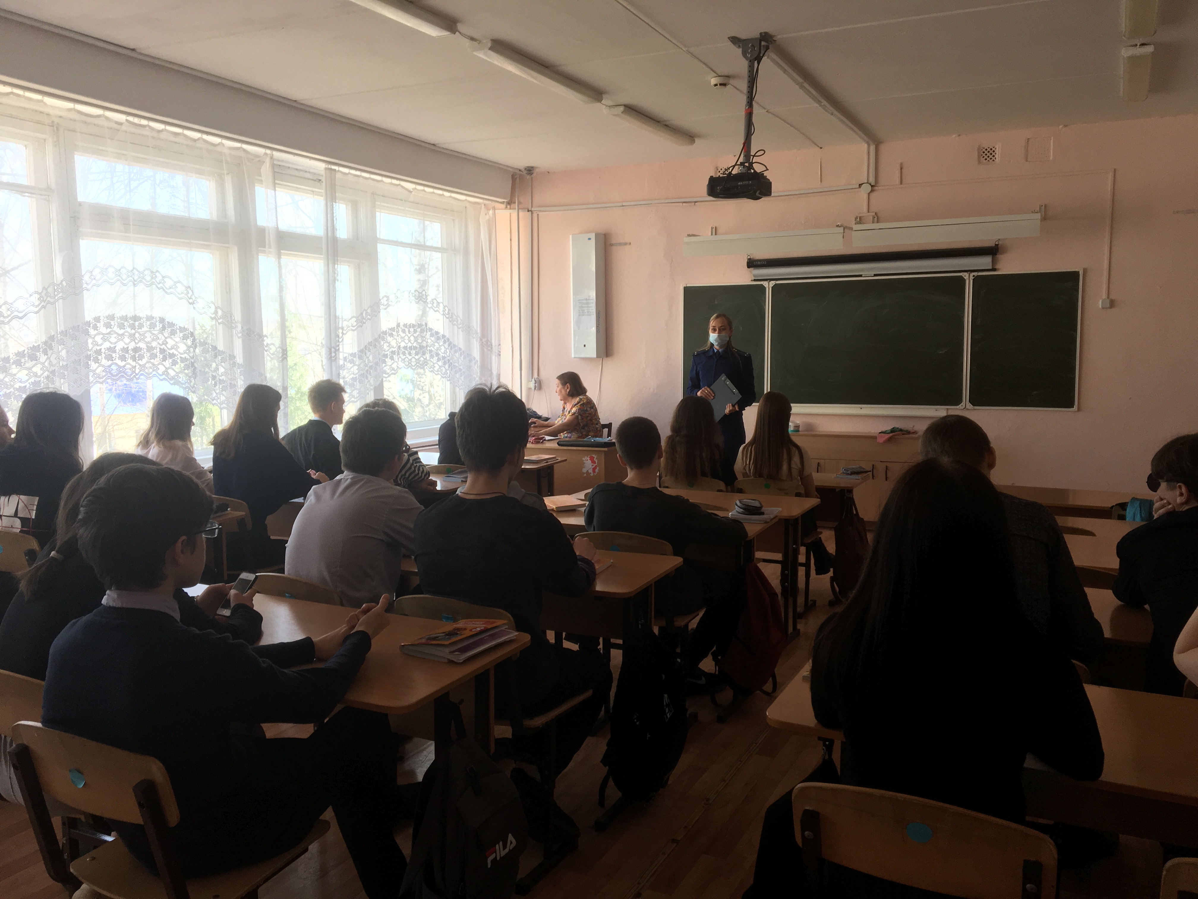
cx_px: 599
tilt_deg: -4.3
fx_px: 1004
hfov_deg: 61.7
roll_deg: +0.1
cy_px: 450
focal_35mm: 29
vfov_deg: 48.2
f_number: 2.2
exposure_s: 1/50
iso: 32
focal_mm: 4.15
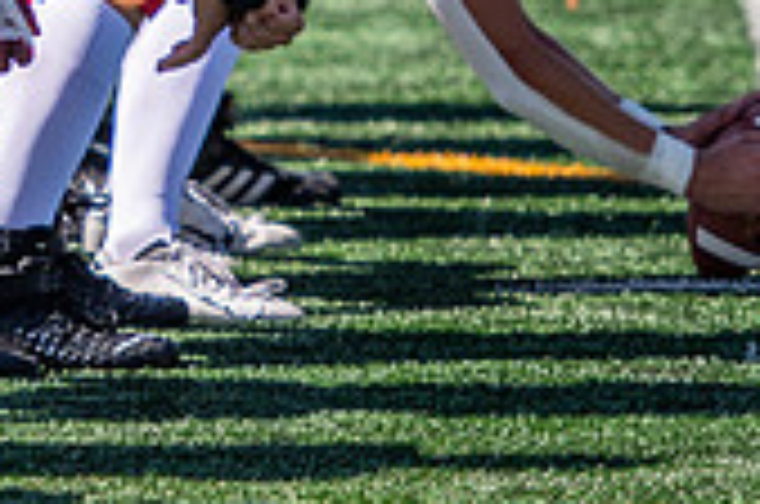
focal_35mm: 826
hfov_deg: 2.5
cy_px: -254
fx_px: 17405
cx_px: -162
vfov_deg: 1.7
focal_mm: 160
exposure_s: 1/4000
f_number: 2.8
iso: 160
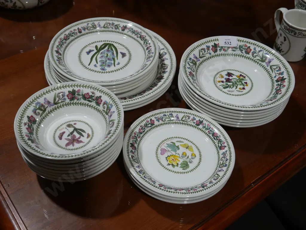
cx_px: 153
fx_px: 354
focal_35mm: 40
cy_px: 115
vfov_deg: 36.0
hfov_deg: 46.8
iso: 200
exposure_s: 1/100
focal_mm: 20
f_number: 5
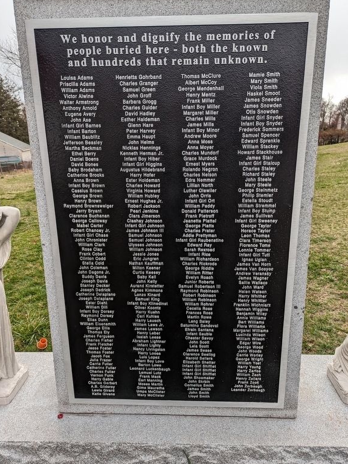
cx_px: 179
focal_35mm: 25
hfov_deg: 54.9
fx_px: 335
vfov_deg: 69.4
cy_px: 237
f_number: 1.85
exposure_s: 1/678
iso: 46
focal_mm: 6.81
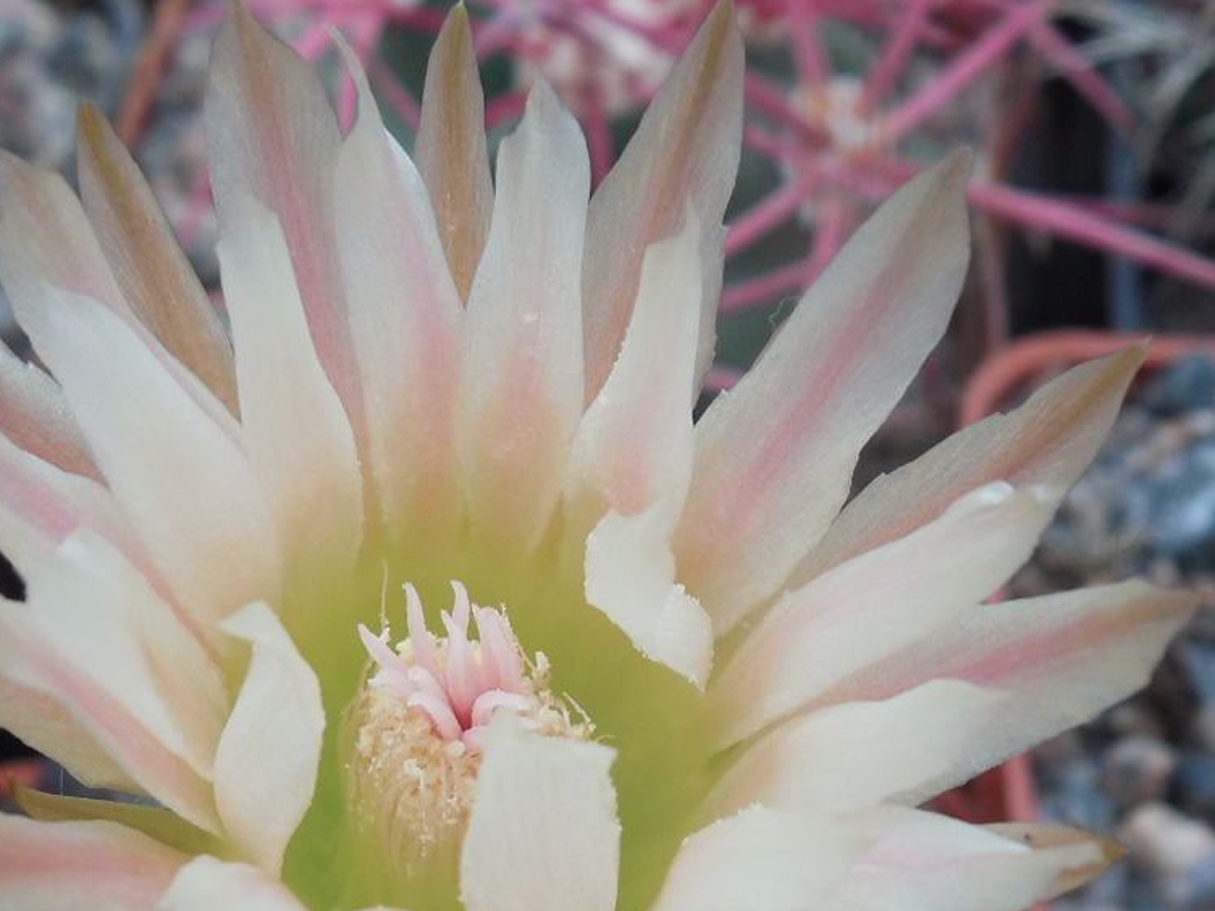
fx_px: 2317
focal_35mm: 66
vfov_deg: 22.0
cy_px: 735
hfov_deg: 29.3
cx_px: 506
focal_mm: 5.6
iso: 125
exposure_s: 1/160
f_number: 3.6
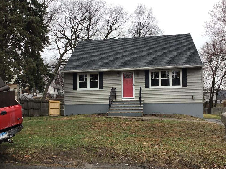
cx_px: 115
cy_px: 84
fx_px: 209
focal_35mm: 32
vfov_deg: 44.2
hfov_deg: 56.8
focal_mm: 3.3
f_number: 2.4
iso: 25
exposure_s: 1/182
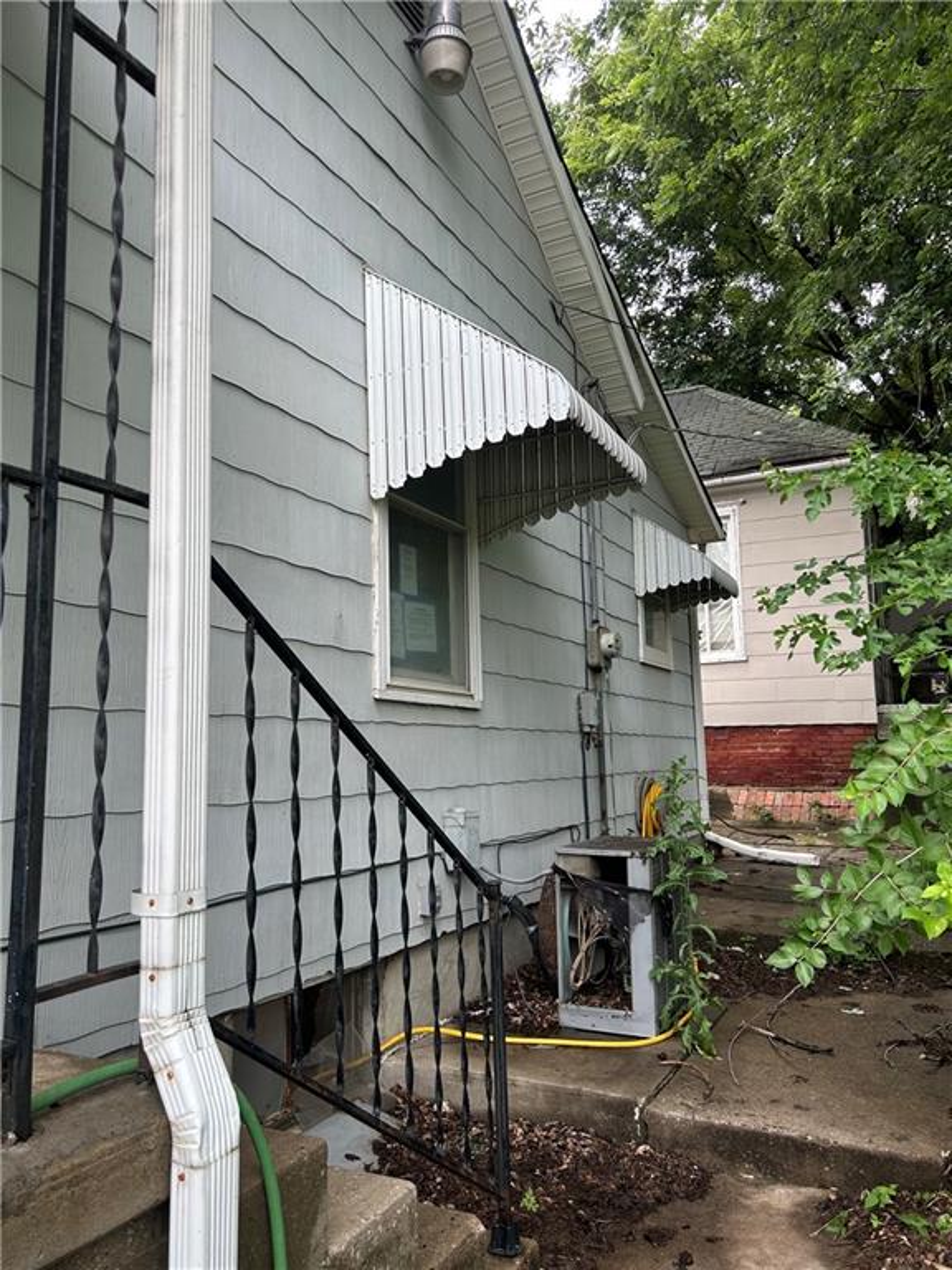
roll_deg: +1.6
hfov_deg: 53.1
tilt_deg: +8.0
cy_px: 635
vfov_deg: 67.3
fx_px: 953
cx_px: 476
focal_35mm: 26
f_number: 1.5
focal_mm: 5.7
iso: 40
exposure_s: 1/210
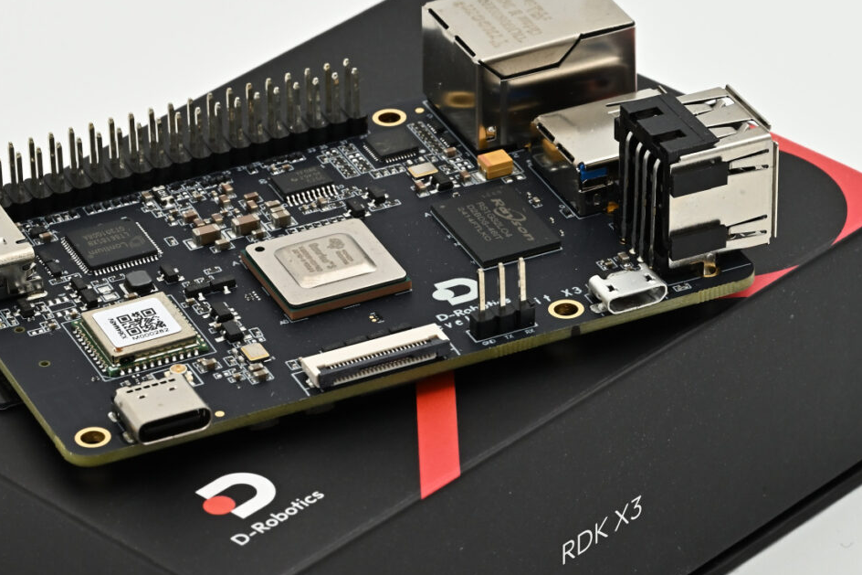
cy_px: 420
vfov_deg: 8.0
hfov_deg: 12.0
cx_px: 331
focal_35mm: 171
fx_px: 4094
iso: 800
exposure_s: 1/40
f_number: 22
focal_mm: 105
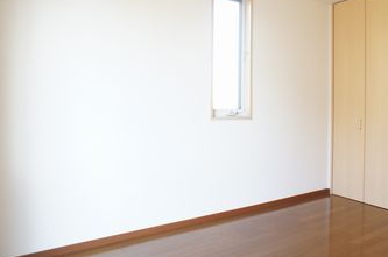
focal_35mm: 36
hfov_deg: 52.4
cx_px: 253
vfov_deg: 36.7
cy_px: 112
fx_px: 387
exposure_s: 1/40
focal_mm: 16
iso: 200
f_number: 3.2
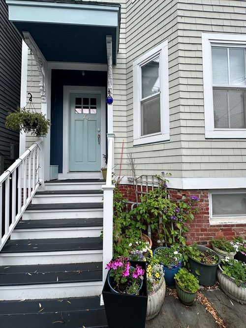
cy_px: 164
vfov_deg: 102.1
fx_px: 133
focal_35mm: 14
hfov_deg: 85.7
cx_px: 123
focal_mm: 2.22
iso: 40
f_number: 2.2
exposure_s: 1/387
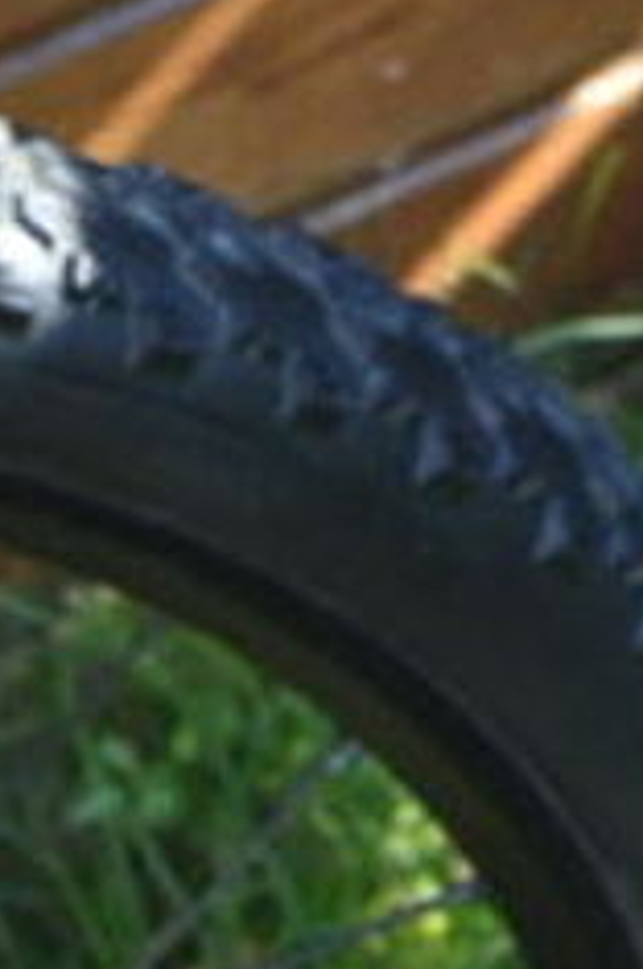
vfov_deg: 10.6
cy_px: -800
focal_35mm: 182
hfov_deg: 7.4
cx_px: -148
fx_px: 4895
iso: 400
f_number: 5
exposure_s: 1/100
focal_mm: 19
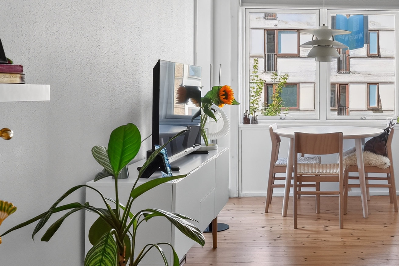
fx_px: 543
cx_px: 361
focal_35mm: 49
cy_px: 90
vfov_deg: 27.4
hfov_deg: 37.6
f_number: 8
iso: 400
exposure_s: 1/13
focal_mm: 25
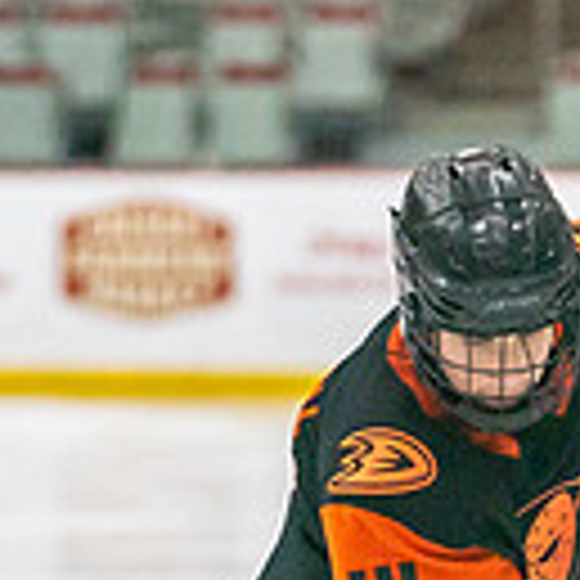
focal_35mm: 626
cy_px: 1028
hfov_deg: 2.8
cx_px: 580
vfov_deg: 2.8
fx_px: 11867
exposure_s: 1/1250
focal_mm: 124
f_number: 2.8
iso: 3200
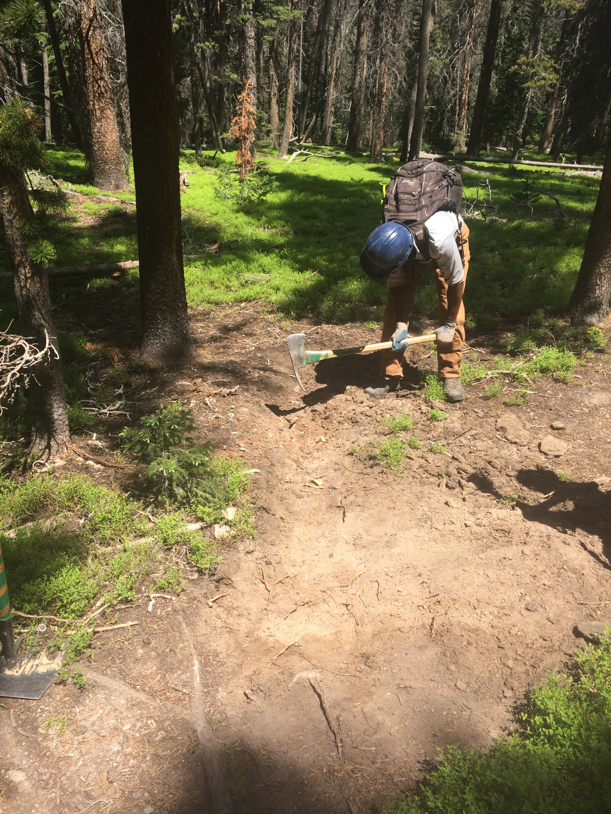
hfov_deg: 48.2
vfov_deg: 61.7
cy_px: 407
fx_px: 682
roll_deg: +1.4
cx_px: 306
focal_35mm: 29
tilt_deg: -30.4
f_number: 2.2
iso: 32
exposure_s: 1/1026
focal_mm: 4.15
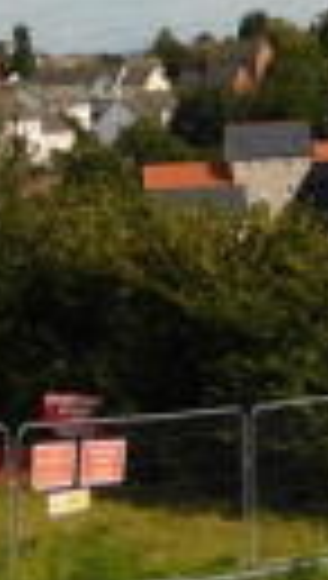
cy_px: -366
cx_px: 16
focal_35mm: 113
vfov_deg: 16.6
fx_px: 1739
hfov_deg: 10.7
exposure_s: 1/500
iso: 125
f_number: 6
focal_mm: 4
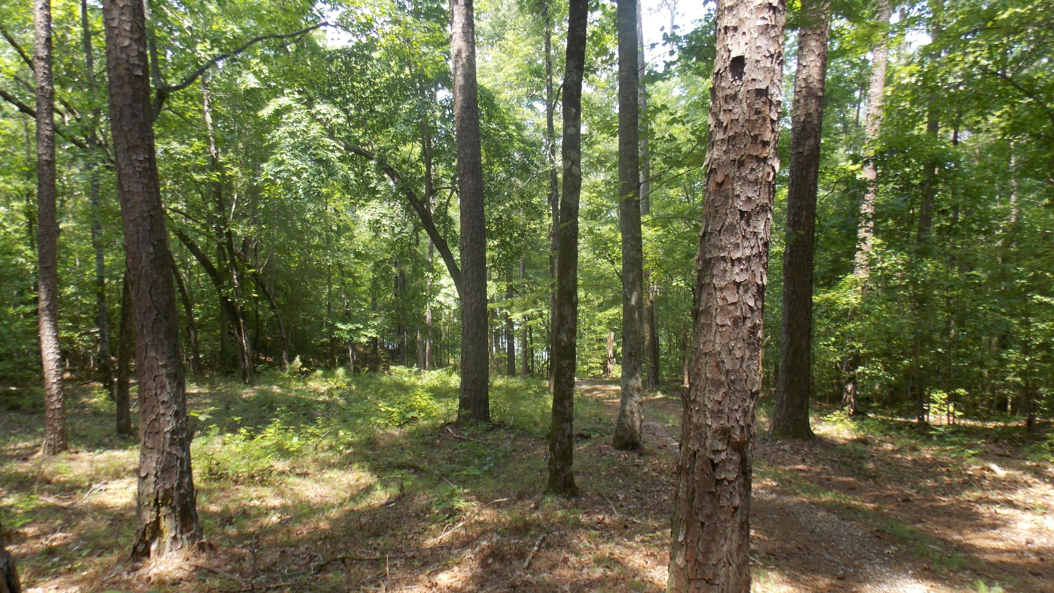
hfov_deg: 71.9
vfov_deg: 44.3
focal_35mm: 26
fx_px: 727
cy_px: 325
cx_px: 528
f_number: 3.1
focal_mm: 4
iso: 80
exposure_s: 1/100
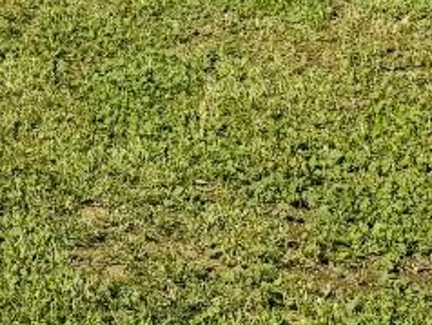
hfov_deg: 12.1
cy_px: -673
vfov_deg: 8.2
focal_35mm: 151
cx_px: -334
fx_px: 1886
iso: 80
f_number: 1.78
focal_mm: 6.76
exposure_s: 1/7937
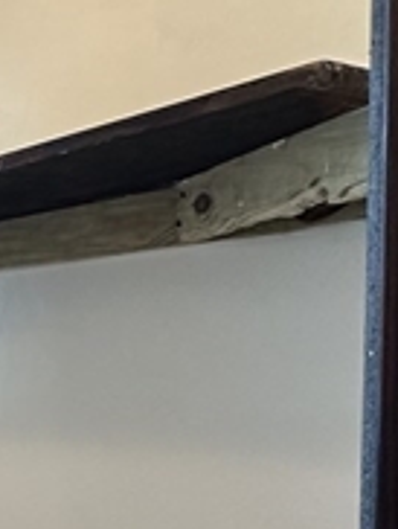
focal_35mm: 59
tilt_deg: -2.7
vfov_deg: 32.0
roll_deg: +1.0
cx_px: -311
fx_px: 902
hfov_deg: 19.1
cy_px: 407
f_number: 2.2
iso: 250
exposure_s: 1/60
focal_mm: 2.22
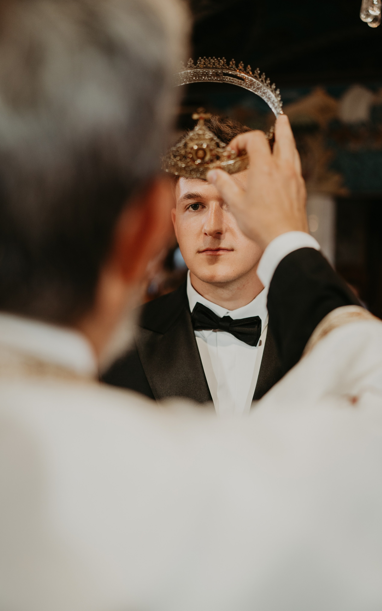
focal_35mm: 36
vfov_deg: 54.0
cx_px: 198
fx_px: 600
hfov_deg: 35.3
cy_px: 306
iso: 640
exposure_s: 1/400
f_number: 1.6
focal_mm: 35
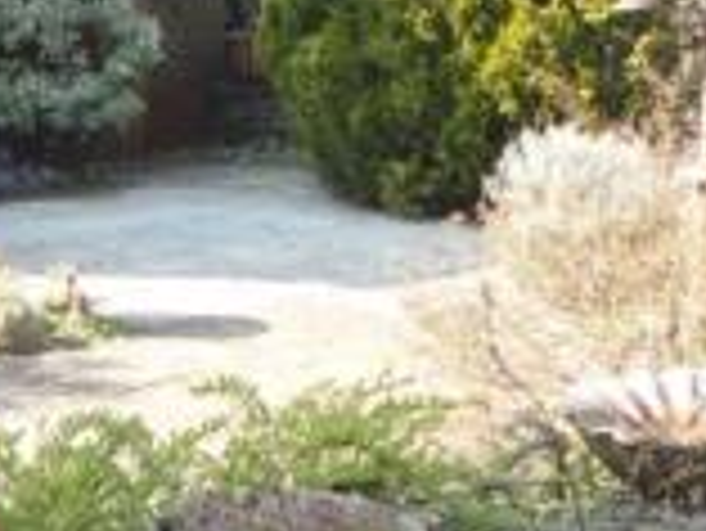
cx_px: 97
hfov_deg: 21.6
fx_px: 1817
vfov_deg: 16.1
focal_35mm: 89
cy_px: 596
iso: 64
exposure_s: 1/100
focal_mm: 4.3
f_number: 2.9
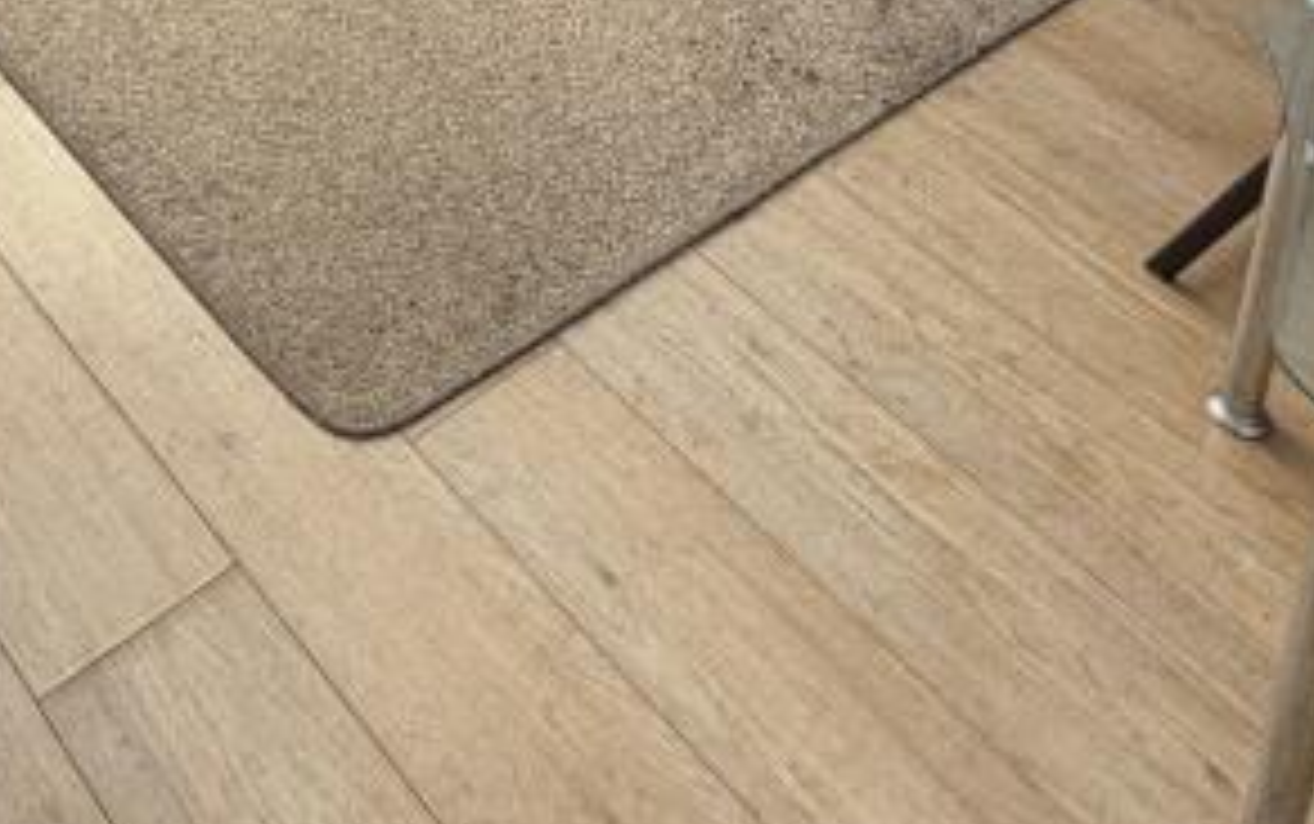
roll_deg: -2.1
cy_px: -617
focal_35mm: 52
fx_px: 1864
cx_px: 369
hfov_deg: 38.1
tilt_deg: -18.2
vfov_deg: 19.4
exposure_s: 1/200
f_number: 2.2
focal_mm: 2.22
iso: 40
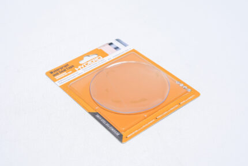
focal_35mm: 62
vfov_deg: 21.9
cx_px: 124
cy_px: 83
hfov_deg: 32.4
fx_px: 427
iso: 3200
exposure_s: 1/200
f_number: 9
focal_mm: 62
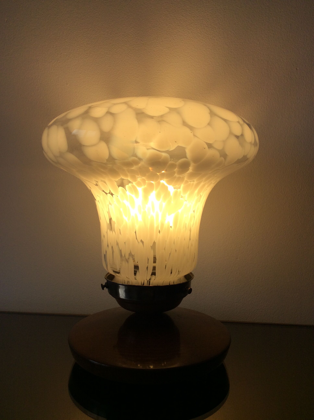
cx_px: 157
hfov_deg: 44.1
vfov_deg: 56.9
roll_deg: +0.3
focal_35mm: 32
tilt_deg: -6.9
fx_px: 388
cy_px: 210
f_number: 2.4
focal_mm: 3.3
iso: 32
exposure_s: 1/484
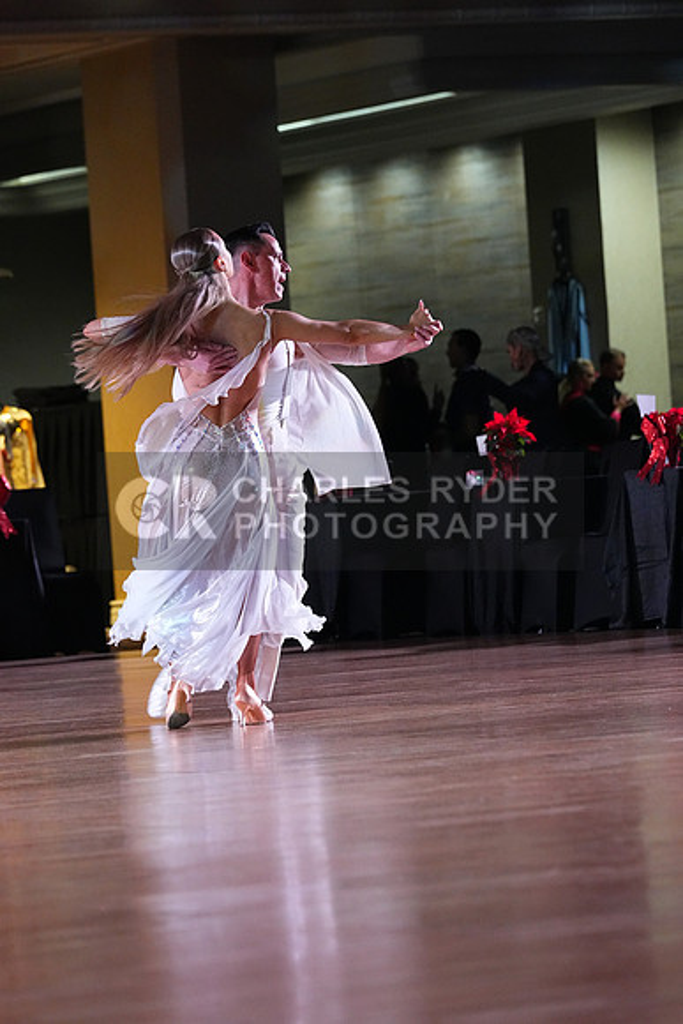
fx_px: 5688
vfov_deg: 10.3
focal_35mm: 200
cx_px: 342
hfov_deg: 6.9
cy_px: 512
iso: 8000
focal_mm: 200
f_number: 5.6
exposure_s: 1/400
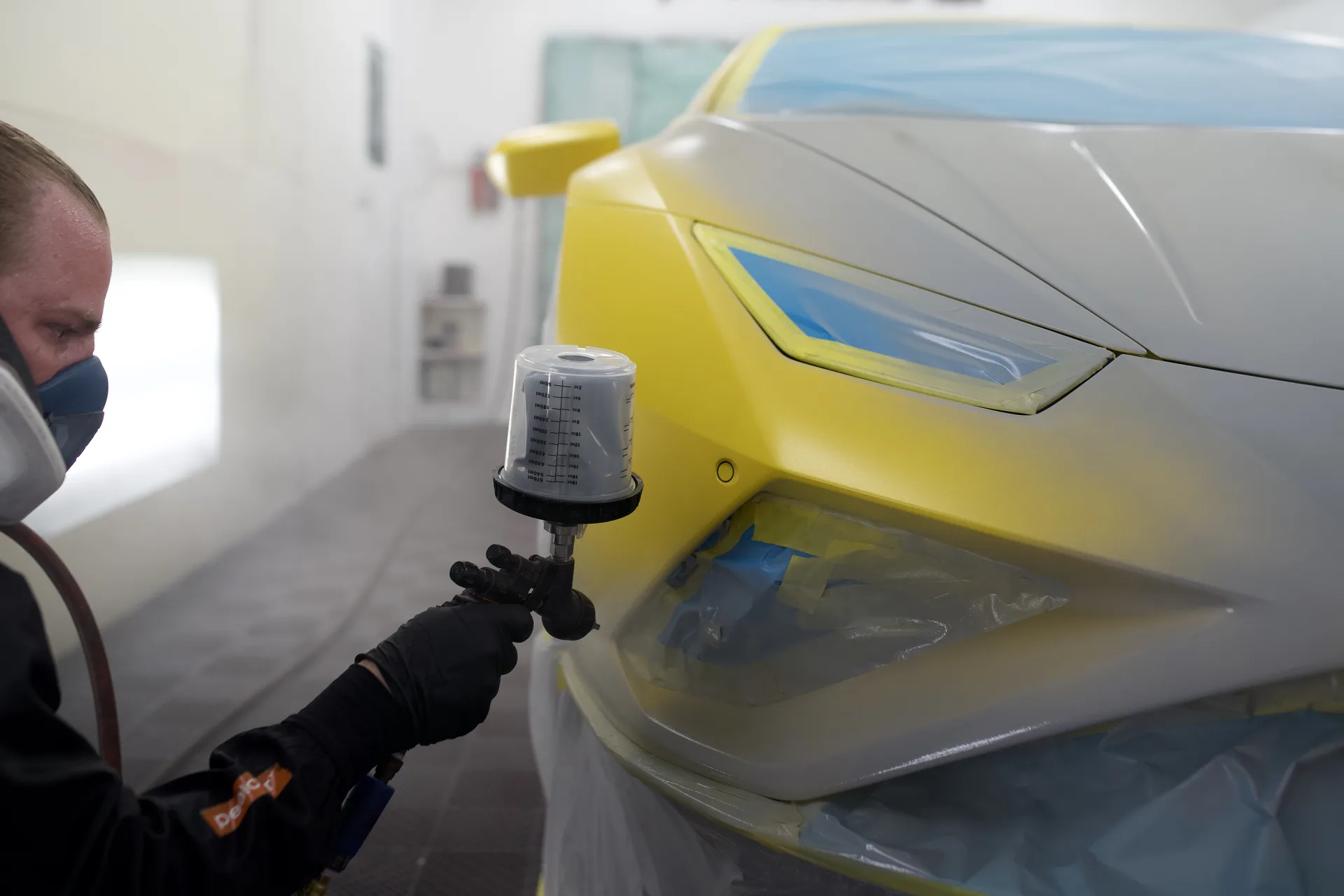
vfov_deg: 37.9
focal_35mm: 35
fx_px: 1307
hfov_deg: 54.4
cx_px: 672
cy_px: 448
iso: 1000
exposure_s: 1/400
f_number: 2.5
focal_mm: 35
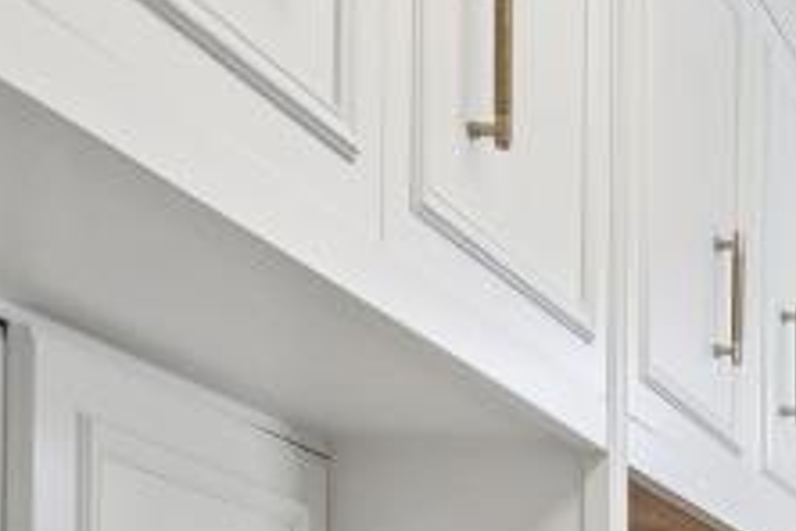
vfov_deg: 15.2
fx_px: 1791
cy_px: 857
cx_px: 1248
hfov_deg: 20.7
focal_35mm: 81
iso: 640
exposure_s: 1/320
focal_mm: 12
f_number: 4.5
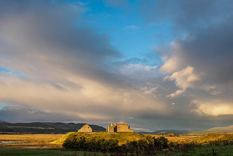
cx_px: 116
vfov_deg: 37.5
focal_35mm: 35
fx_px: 229
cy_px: 78
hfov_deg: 53.9
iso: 200
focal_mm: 17
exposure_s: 1/200
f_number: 7.1
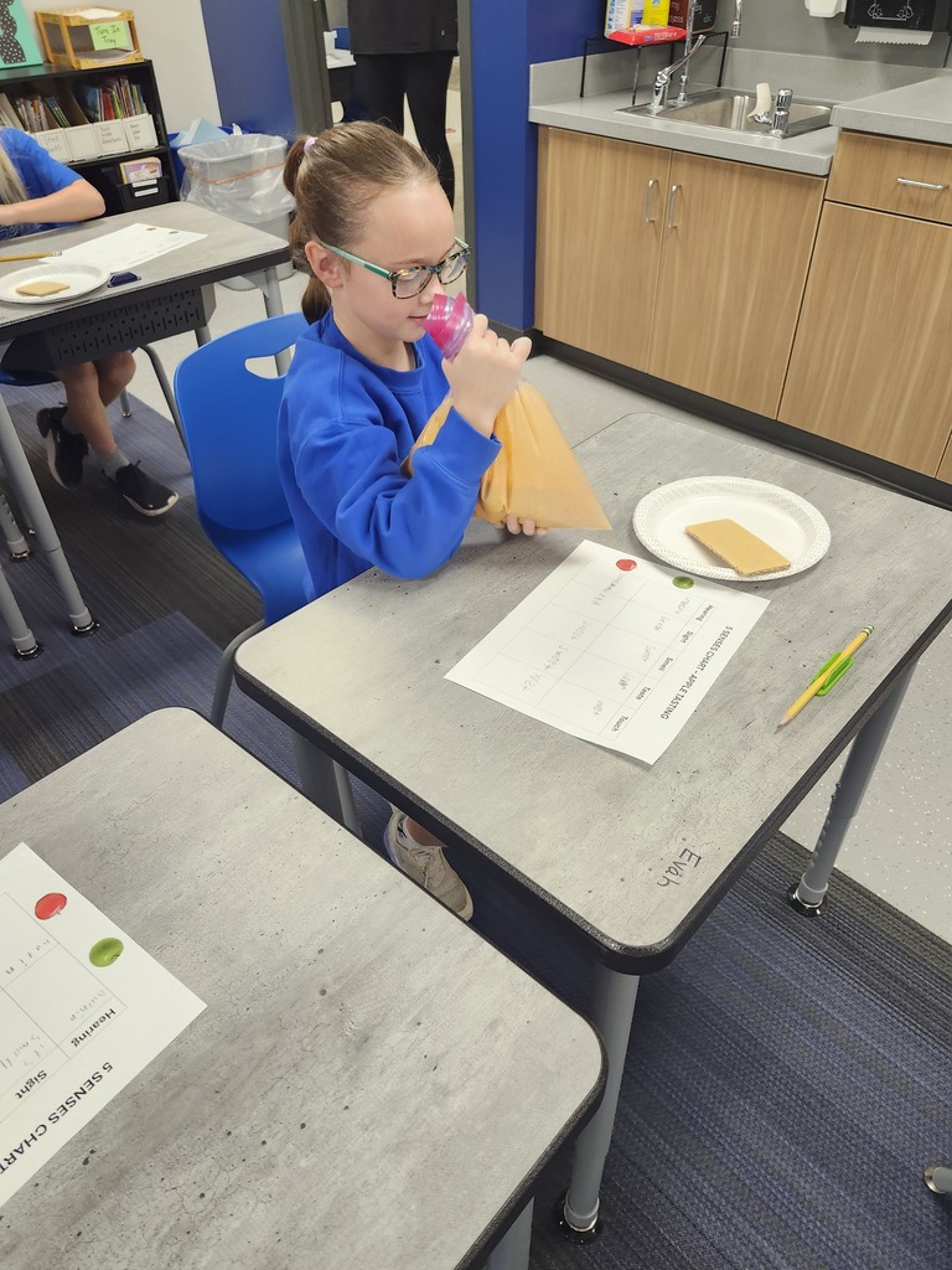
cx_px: 476
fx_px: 843
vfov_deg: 73.9
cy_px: 635
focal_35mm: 23
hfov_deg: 58.9
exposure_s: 1/120
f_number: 1.8
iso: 640
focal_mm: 5.54
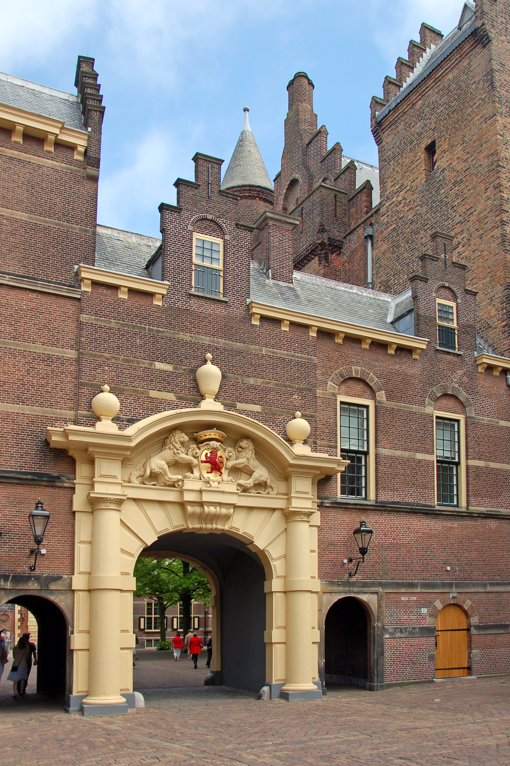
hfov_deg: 43.5
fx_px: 639
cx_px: 255
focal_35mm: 30
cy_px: 383
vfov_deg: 62.0
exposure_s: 1/250
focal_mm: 20
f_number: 8
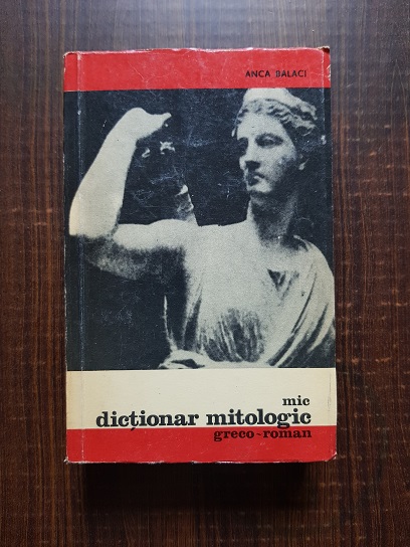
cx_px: 205
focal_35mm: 26
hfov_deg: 53.1
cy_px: 274
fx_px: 411
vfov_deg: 67.3
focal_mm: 4.3
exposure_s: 1/21
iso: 200
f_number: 1.7
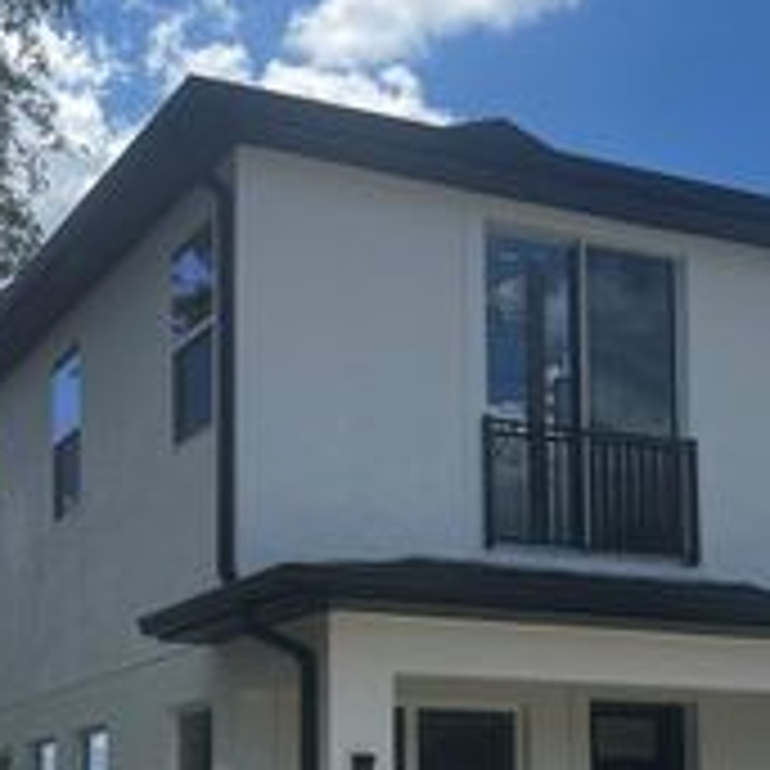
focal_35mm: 67
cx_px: 347
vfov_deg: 25.0
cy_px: 687
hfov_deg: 25.7
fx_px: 1686
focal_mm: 5.7
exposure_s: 1/4444
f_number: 1.5
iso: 50
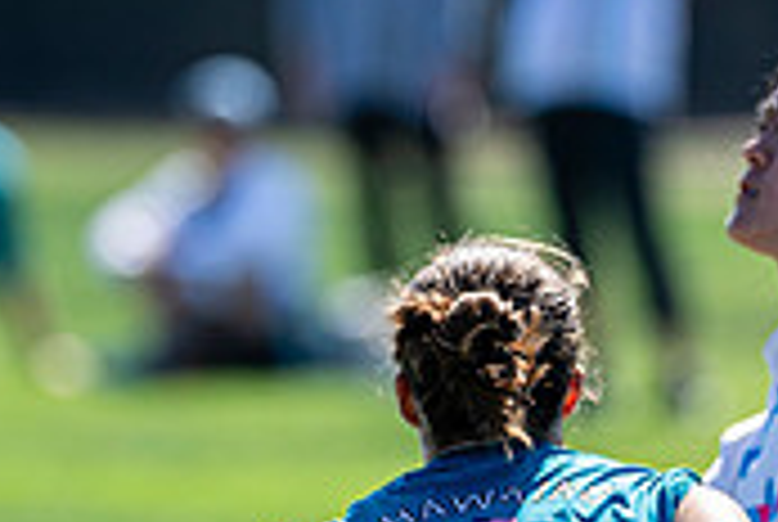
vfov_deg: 1.7
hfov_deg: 2.6
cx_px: 621
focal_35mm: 804
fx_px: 17405
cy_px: 556
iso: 250
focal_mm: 240
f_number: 3.2
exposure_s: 1/2500
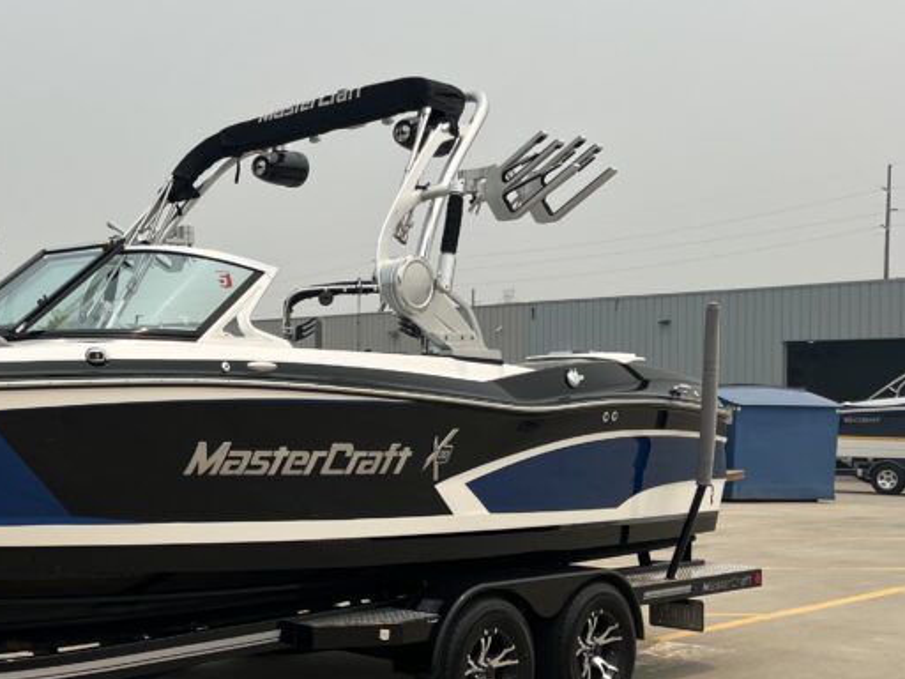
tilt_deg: -3.5
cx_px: 148
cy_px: 439
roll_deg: +1.8
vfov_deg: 27.9
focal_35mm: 52
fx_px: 1359
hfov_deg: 35.3
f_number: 1.6
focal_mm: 5.1
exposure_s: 1/5848
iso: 50
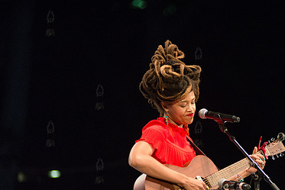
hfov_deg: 7.8
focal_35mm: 264
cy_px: 133
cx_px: 198
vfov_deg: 5.2
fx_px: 2091
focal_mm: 170
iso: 3200
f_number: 2.8
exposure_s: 1/1000
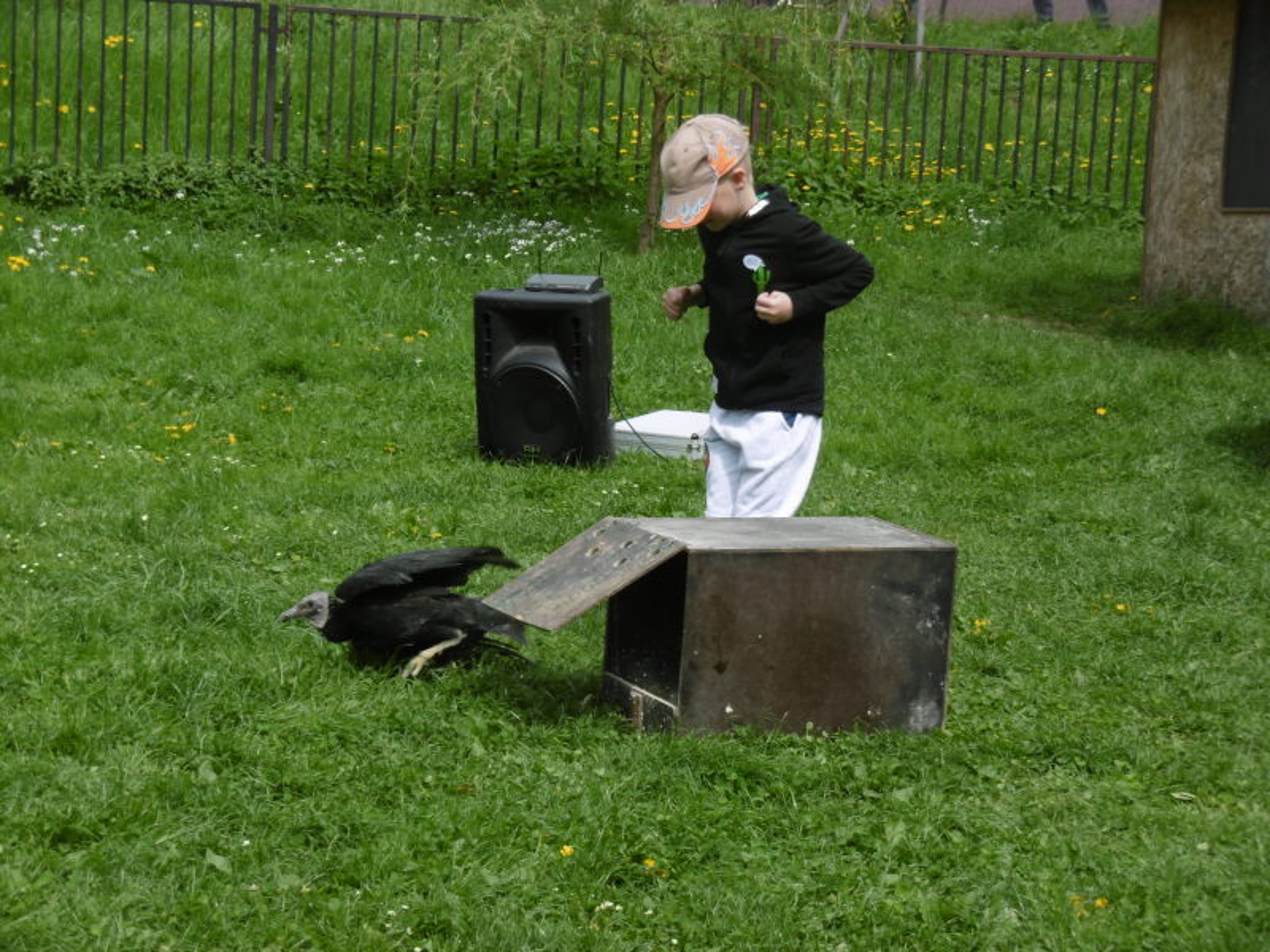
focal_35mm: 90
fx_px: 3302
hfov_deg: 21.8
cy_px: 476
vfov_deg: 16.4
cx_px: 635
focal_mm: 16.2
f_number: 4.7
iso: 100
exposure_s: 1/400
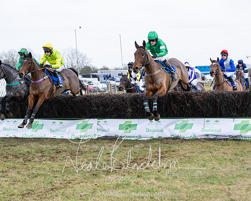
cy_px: 111
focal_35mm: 87
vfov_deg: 17.7
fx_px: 645
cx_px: 166
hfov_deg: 21.9
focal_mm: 70
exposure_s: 1/1000
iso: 800
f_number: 4
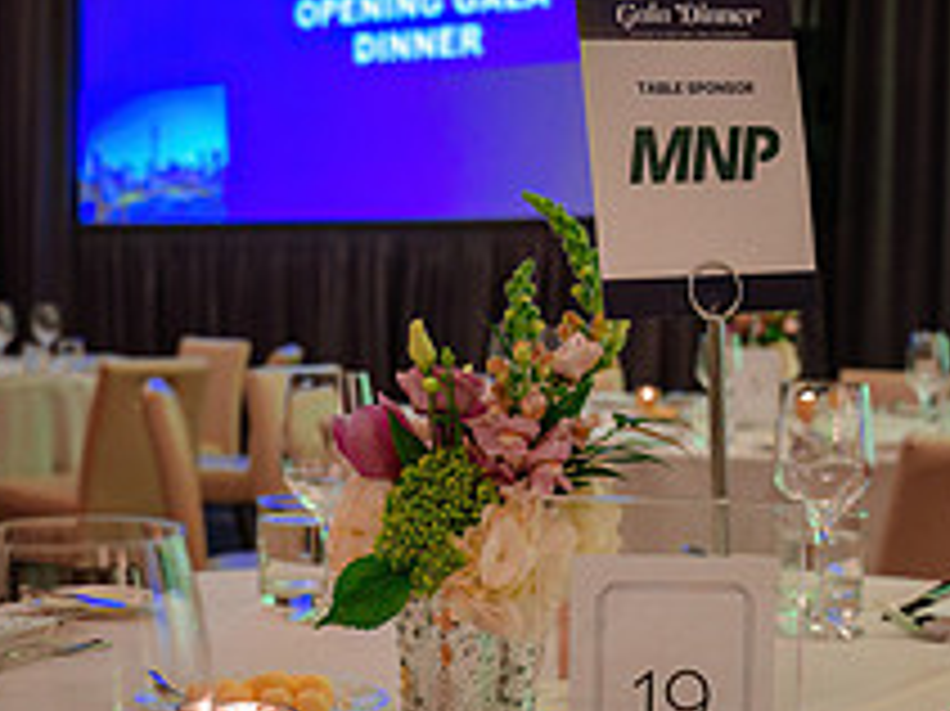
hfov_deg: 28.1
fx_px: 1893
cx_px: 557
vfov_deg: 21.2
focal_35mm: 69
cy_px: 457
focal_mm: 26
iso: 800
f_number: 3.5
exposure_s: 1/40
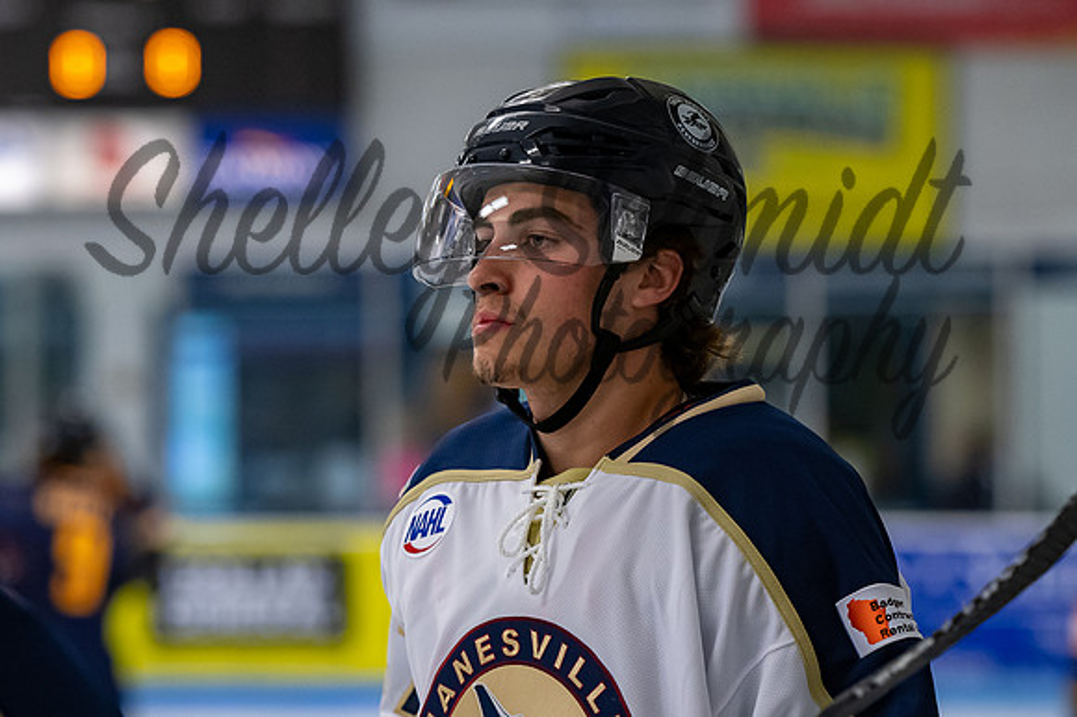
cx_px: 581
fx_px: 7646
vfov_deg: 5.4
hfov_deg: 8.1
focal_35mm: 256
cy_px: 324
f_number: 3.2
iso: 2000
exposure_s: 1/800
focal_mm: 135
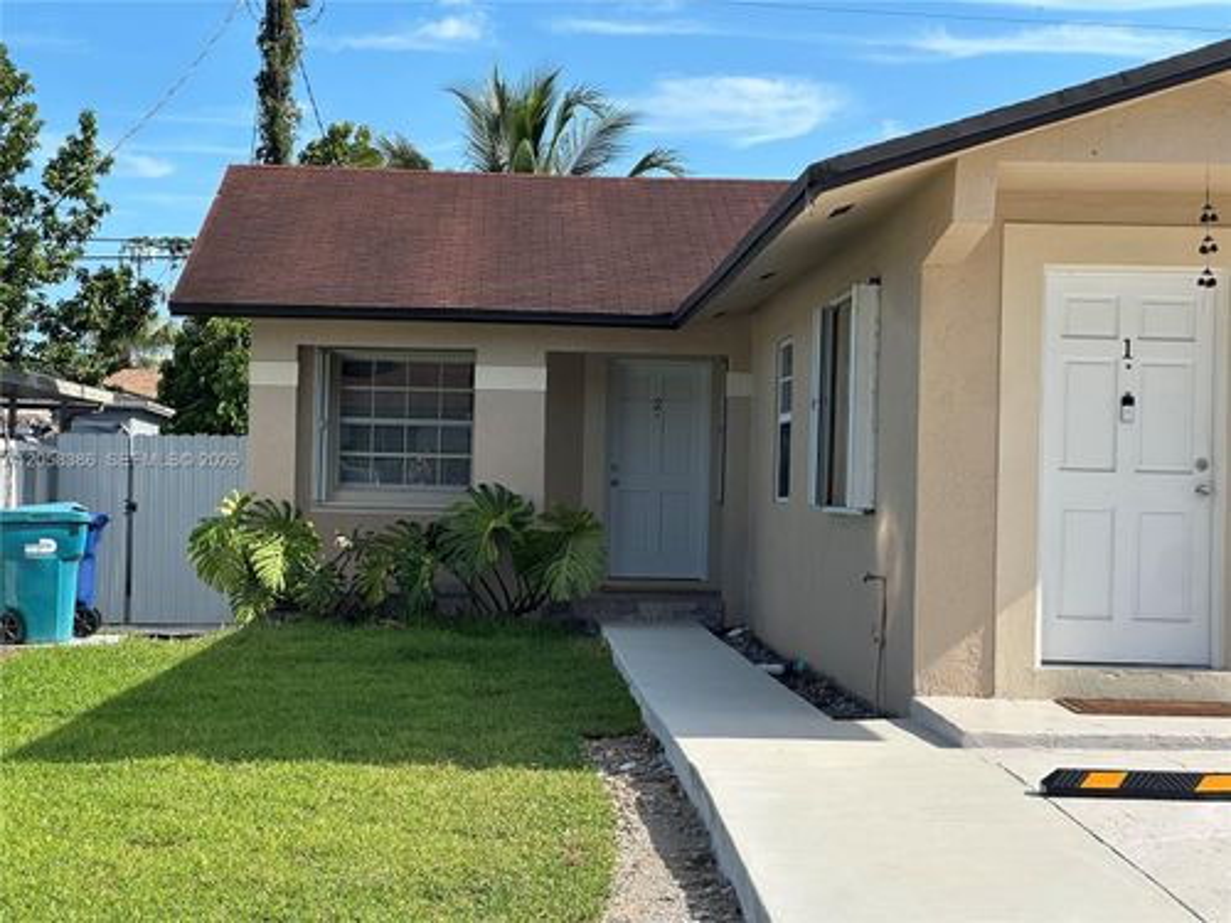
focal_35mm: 77
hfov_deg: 25.3
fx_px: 2738
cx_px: 616
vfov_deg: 19.1
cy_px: 462
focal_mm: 9
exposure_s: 1/492
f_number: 2.8
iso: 32
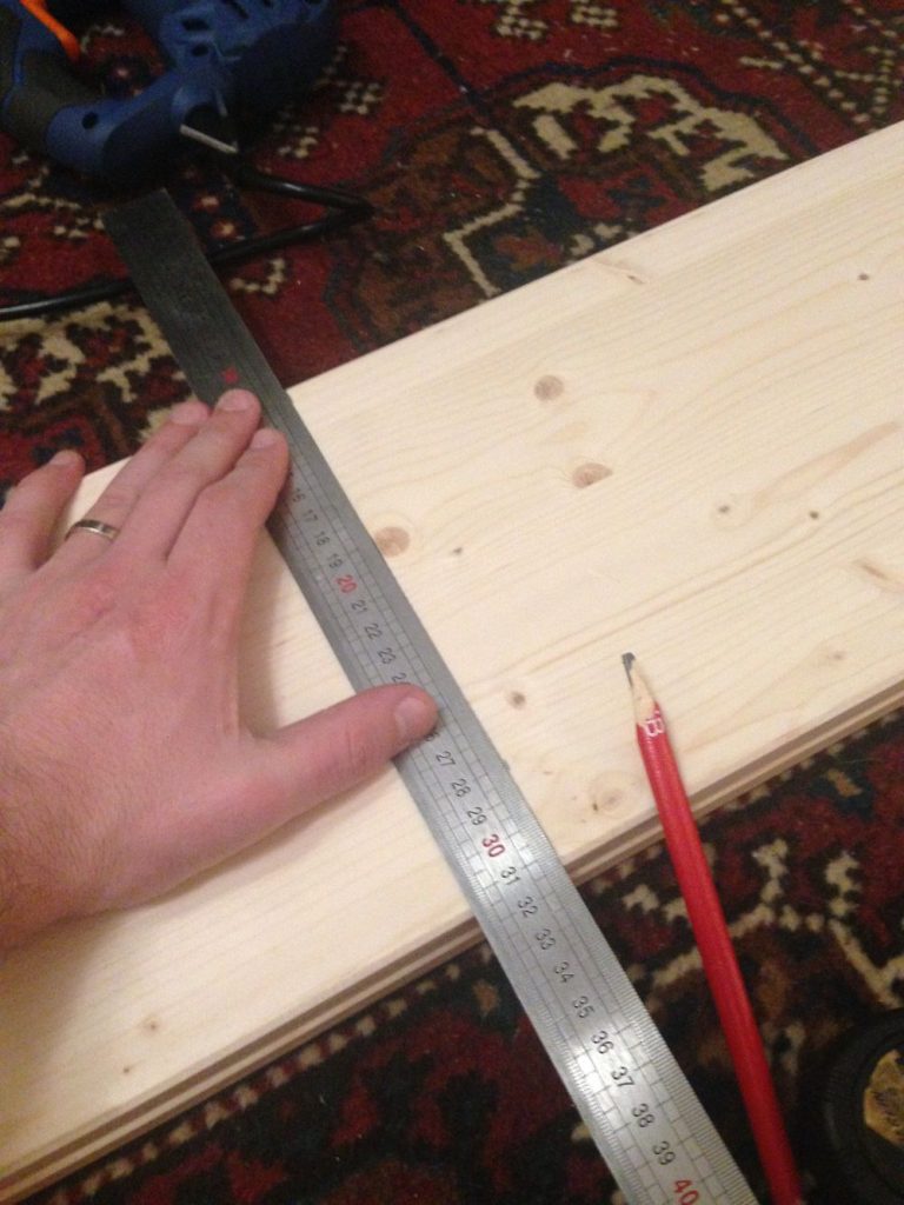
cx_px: 452
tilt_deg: -59.7
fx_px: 1149
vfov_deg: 55.4
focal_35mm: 33
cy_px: 602
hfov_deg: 42.9
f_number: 2.4
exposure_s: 1/15
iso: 400
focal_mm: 4.12
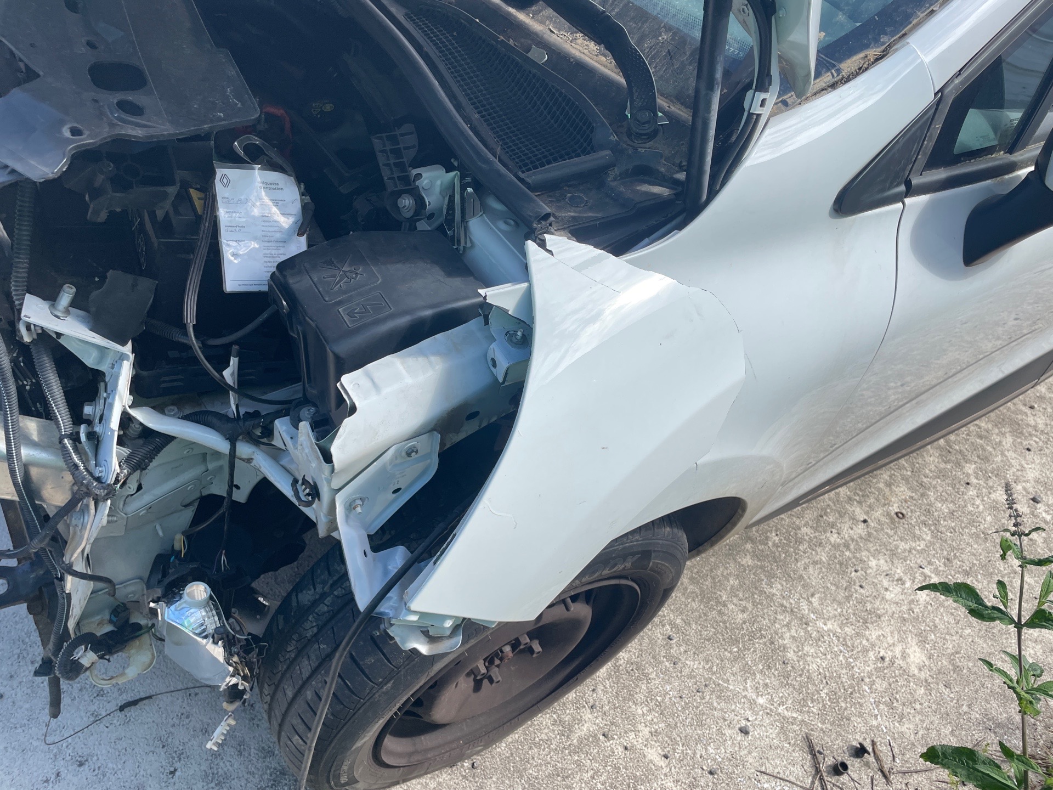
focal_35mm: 26
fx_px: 791
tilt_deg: -46.9
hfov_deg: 67.3
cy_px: 395
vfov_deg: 53.1
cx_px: 526
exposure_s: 1/744
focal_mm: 4.2
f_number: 1.6
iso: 32
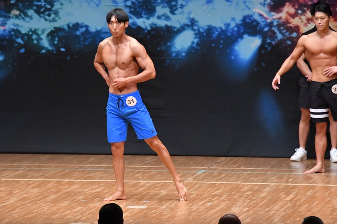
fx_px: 2526
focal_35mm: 270
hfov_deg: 7.6
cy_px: 112
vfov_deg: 5.1
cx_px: 168
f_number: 5.6
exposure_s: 1/400
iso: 8000
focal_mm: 180
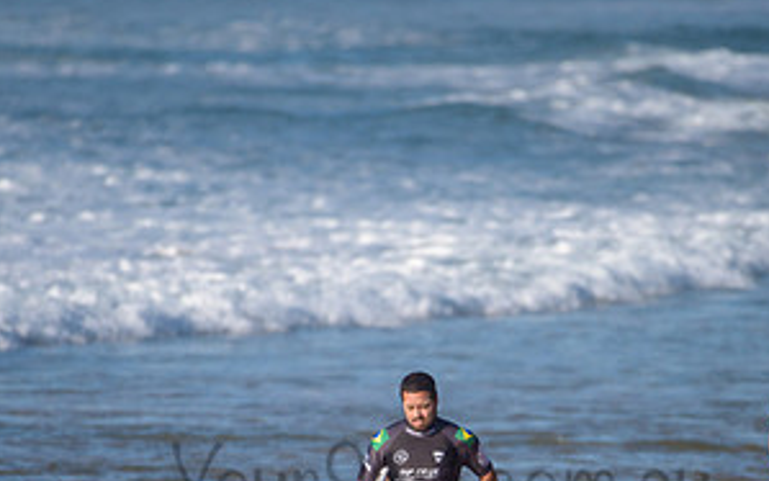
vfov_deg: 1.3
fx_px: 20710
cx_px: 437
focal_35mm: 988
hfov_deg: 2.1
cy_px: 459
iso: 320
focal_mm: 500
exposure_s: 1/2000
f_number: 5.6
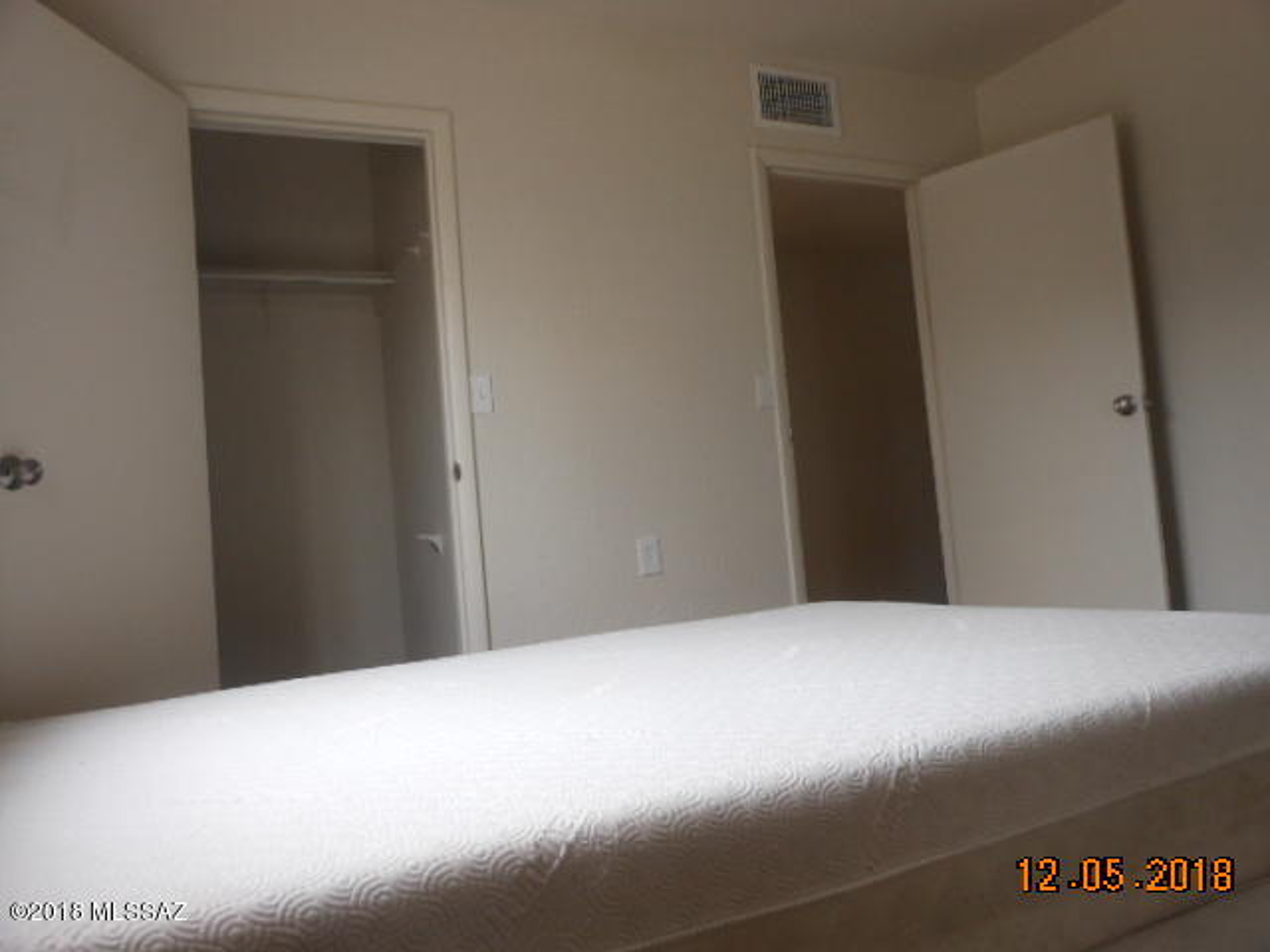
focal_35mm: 28
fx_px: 1027
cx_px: 635
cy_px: 476
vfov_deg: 49.7
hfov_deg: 63.4
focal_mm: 5
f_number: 3.7
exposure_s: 1/30
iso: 125
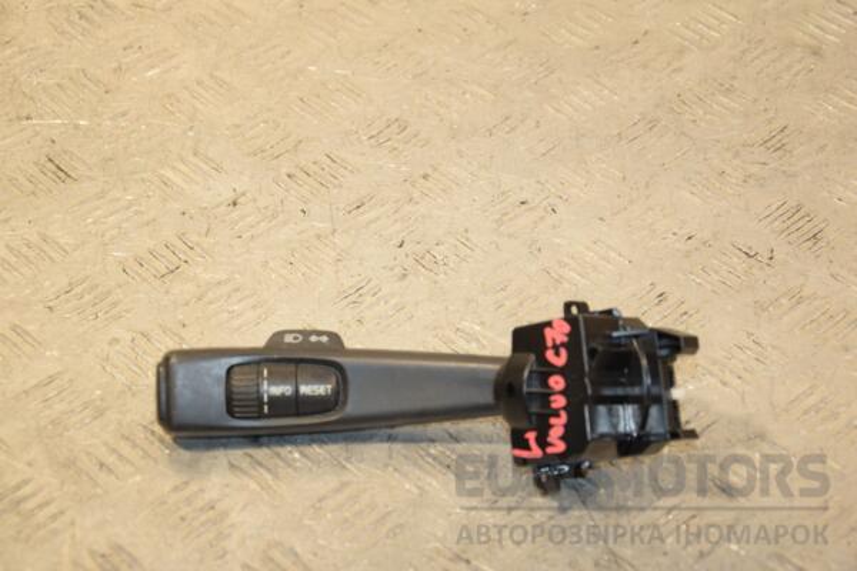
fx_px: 1857
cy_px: 286
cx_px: 428
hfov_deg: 26.0
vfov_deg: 17.5
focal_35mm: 78
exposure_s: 1/200
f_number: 5.6
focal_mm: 52
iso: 800
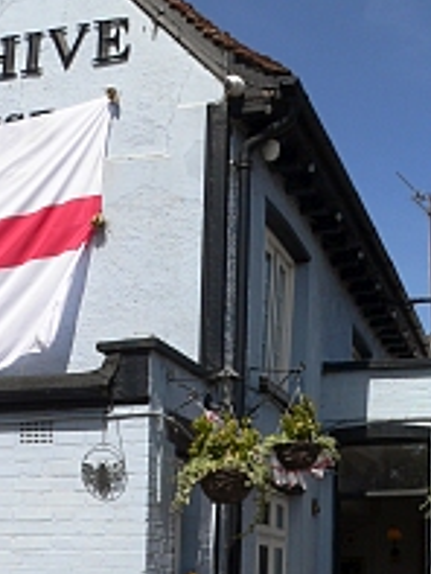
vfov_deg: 29.9
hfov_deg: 23.0
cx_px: 223
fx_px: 1061
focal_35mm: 64
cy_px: 408
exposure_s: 1/500
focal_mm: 6
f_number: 5.6
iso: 80
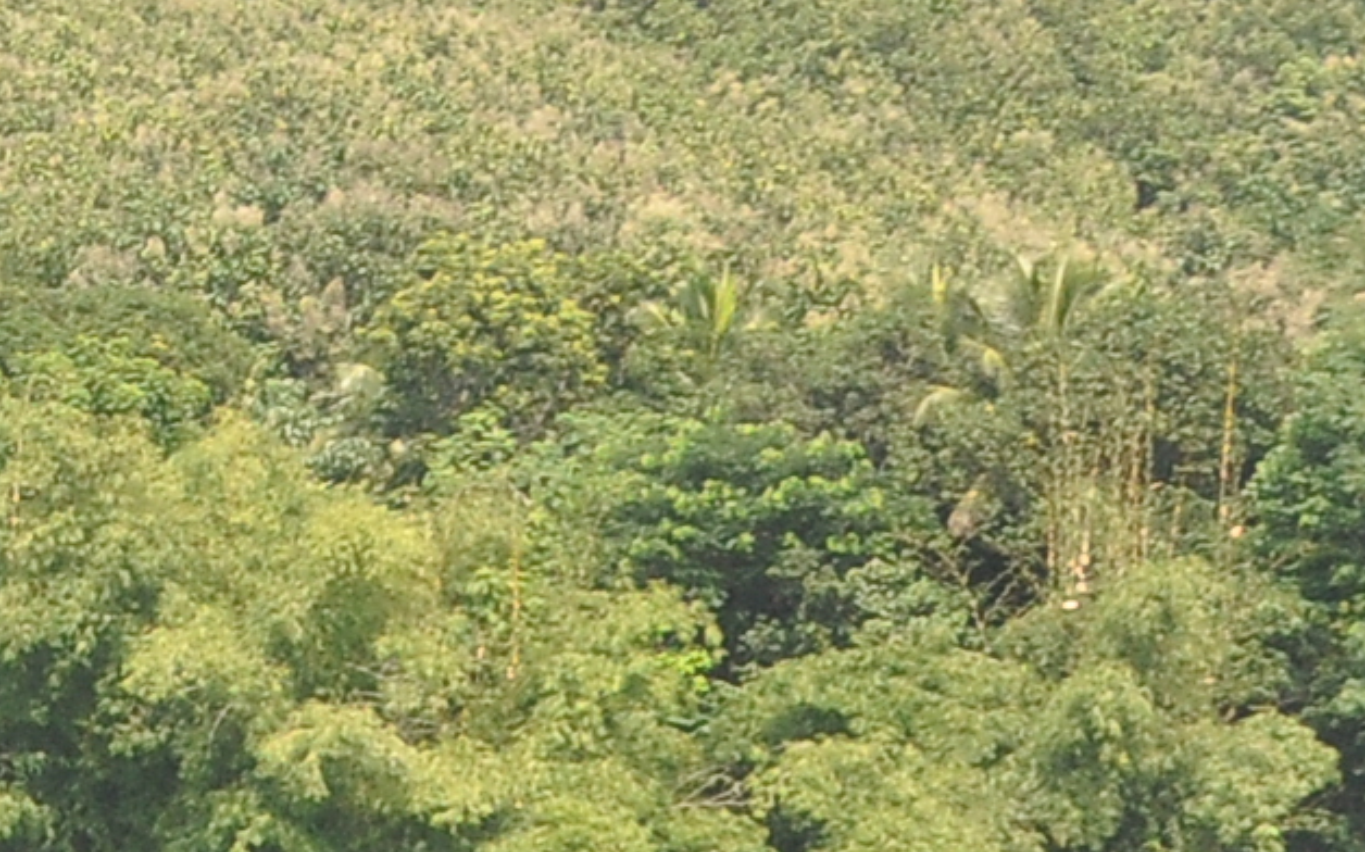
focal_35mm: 196
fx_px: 7274
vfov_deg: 6.7
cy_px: 380
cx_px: -1989
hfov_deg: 9.5
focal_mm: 25
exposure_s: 1/320
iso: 640
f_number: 16
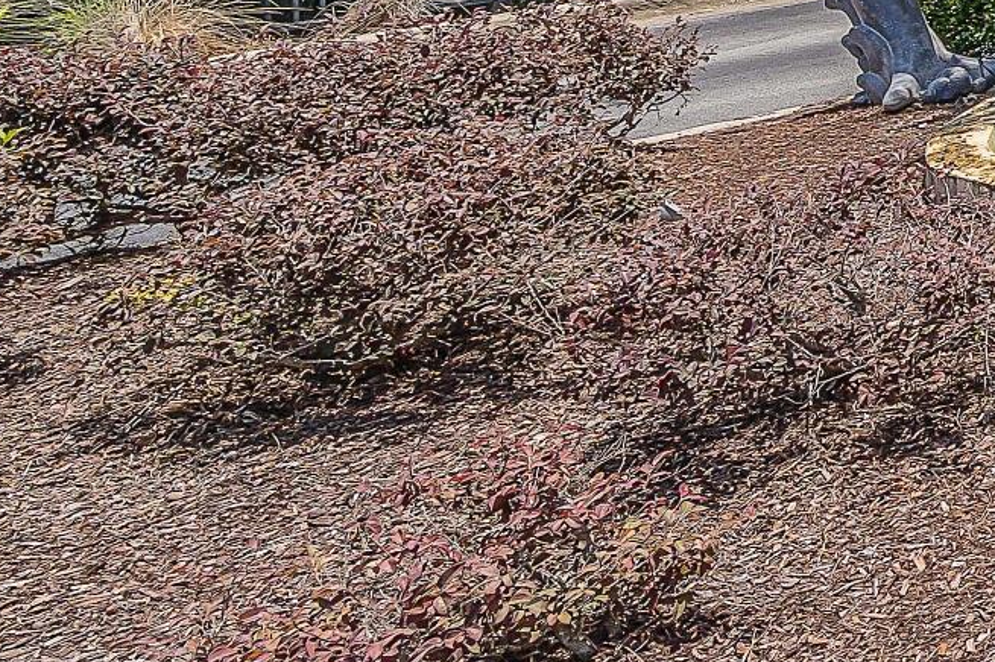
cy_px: -322
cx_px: 2013
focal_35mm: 55
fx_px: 1519
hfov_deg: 19.1
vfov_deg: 21.0
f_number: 9
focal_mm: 12
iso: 100
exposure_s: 1/125
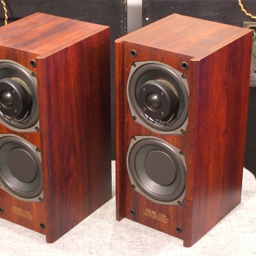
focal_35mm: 95
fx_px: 795
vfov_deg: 18.3
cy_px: 127
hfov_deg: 18.3
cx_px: 103
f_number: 4.4
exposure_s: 1/6
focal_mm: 16.6
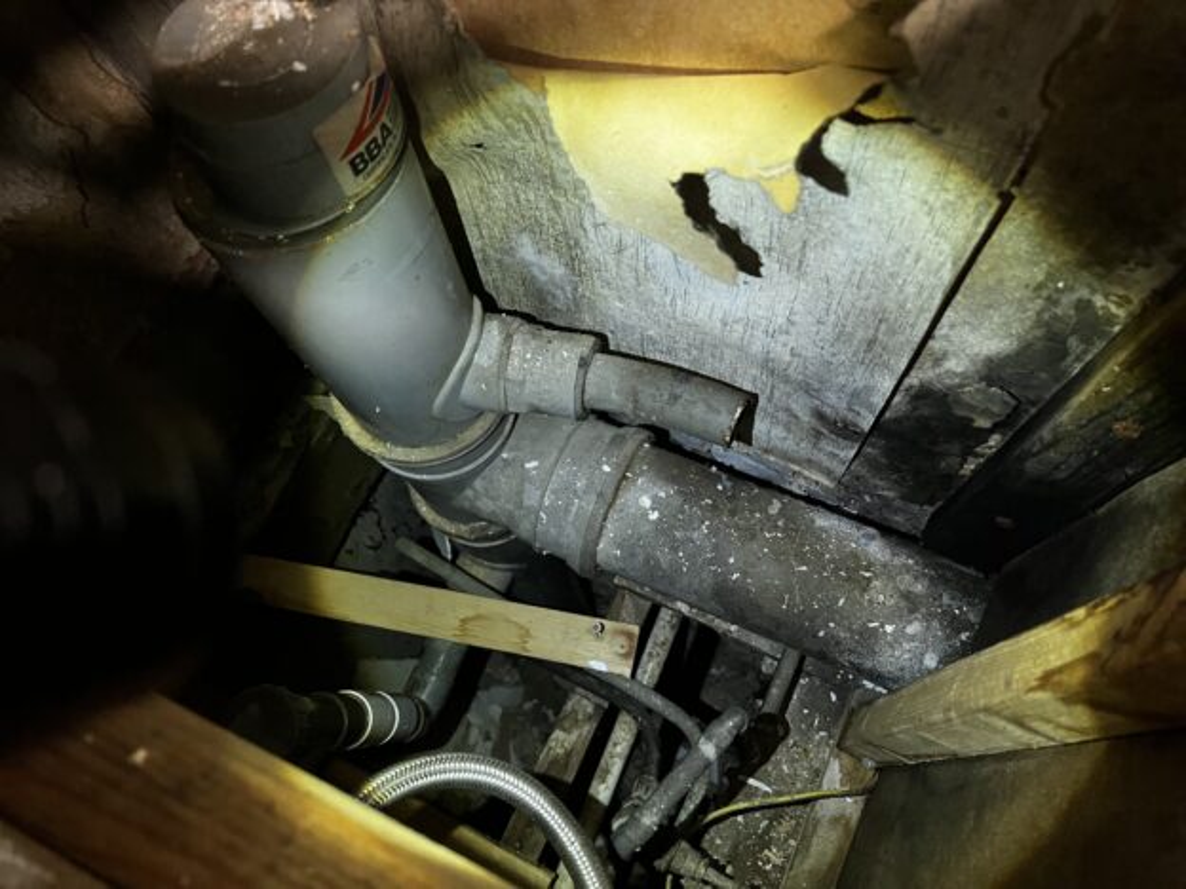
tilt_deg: -70.0
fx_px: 891
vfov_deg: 53.1
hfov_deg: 67.3
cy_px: 444
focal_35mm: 26
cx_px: 593
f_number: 1.5
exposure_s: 1/33
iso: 500
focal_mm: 5.7
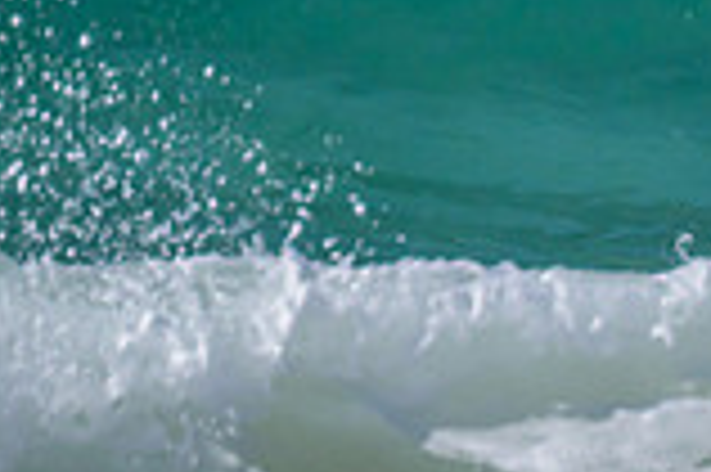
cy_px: -91
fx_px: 79095
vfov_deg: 0.3
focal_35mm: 4009
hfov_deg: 0.5
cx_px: 1483
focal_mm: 800
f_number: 11
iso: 720
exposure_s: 1/2000
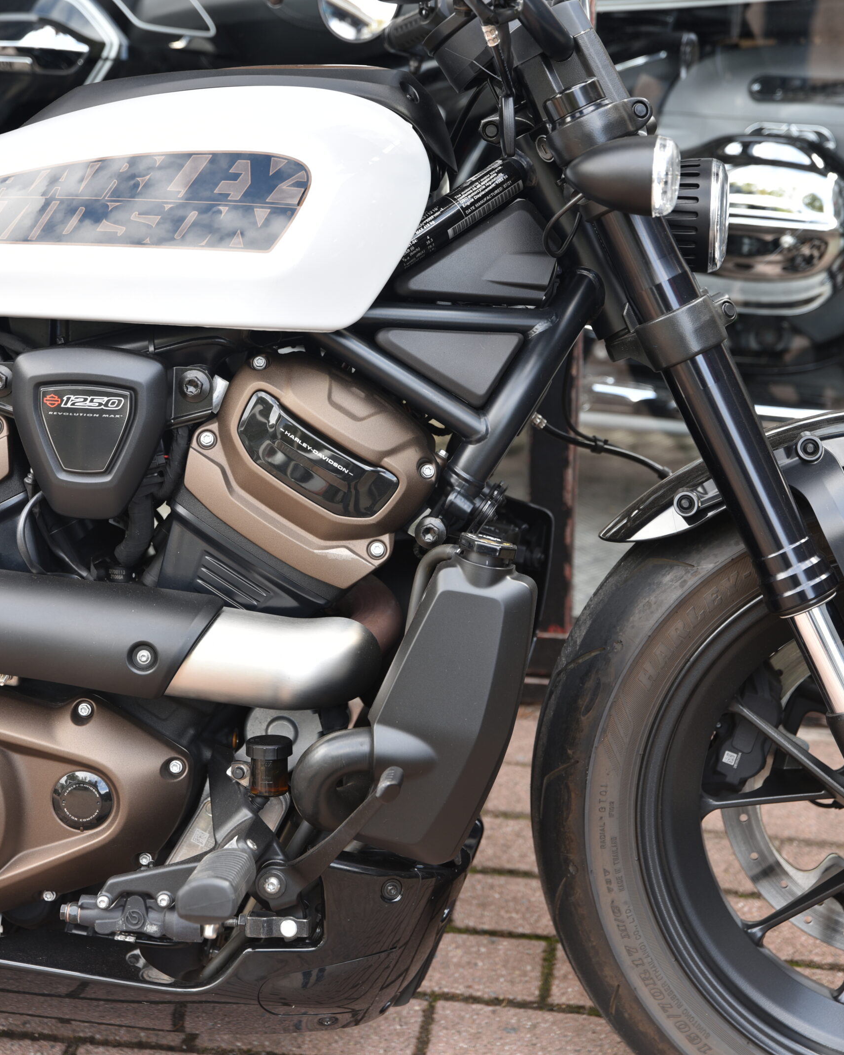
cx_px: 422
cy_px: 452
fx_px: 2467
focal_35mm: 79
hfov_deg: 19.4
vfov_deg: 24.1
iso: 100
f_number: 4
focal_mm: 70
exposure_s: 1/60
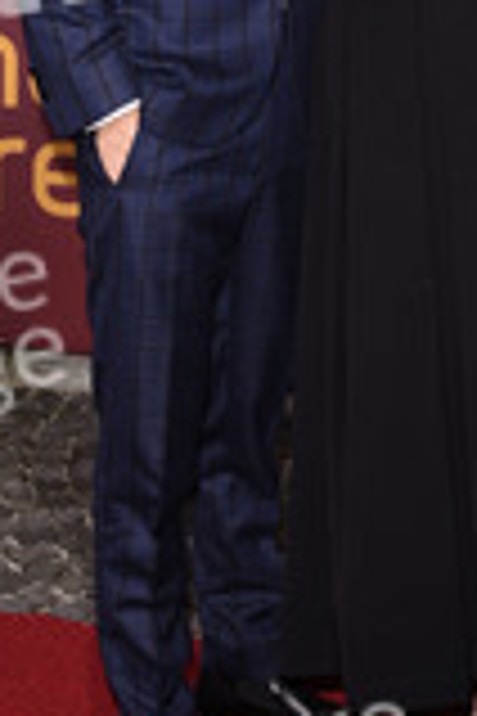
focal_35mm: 98
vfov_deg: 20.6
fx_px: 1948
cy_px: 135
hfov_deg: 13.9
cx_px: 324
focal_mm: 26
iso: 160
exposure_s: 1/160
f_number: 6.3
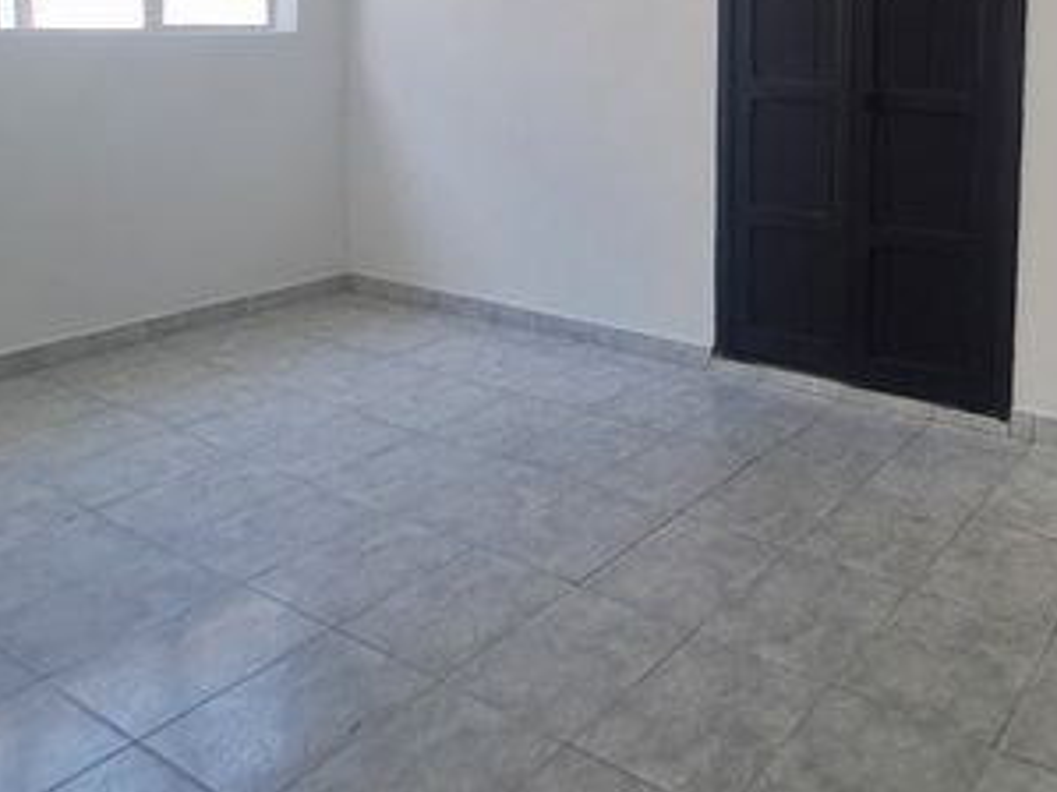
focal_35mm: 29
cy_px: 67
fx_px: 885
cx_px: 946
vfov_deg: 43.6
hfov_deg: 54.1
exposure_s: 1/203
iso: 40
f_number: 2.2
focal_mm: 1.74
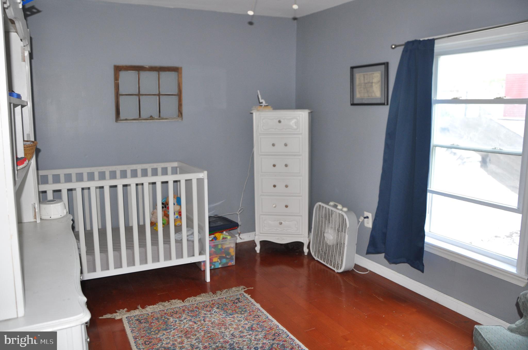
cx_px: 264
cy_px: 175
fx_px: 395
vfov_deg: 47.8
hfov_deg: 67.4
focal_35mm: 27
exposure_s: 1/125
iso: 500
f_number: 3.5
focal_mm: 18
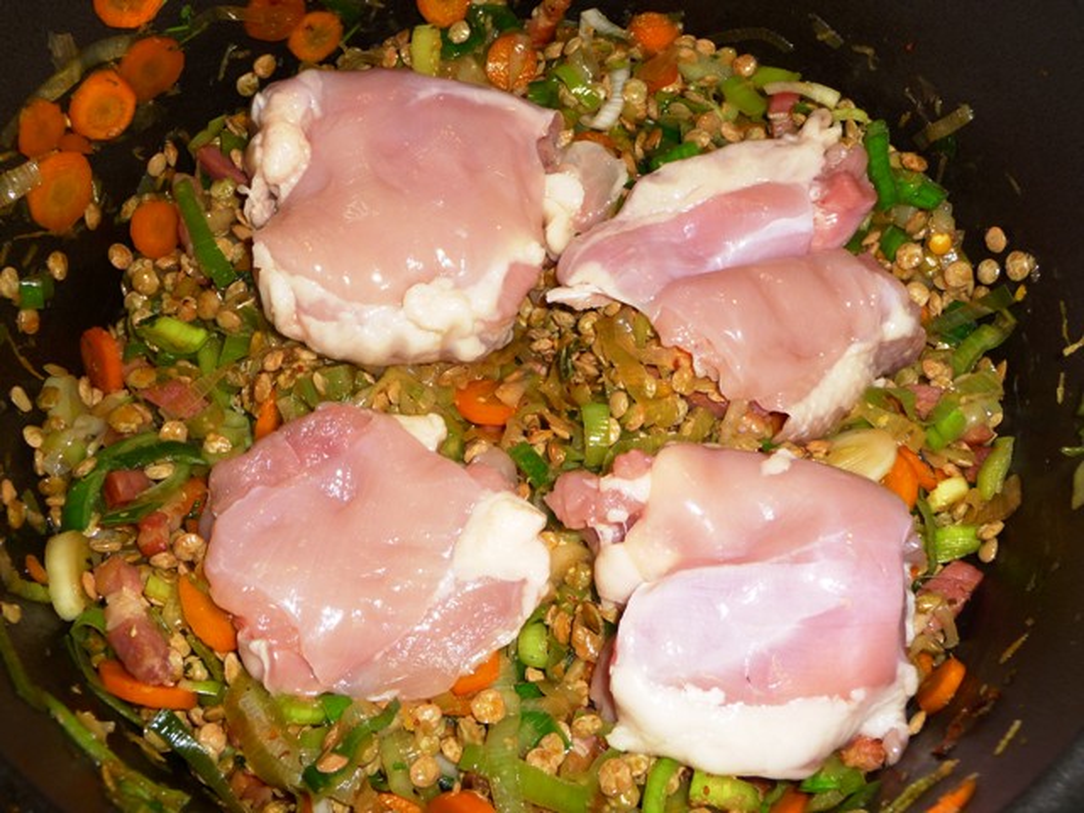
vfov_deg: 37.7
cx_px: 542
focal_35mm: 38
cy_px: 406
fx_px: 1190
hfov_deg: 49.0
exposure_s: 1/30
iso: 100
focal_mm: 6.3
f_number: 3.8
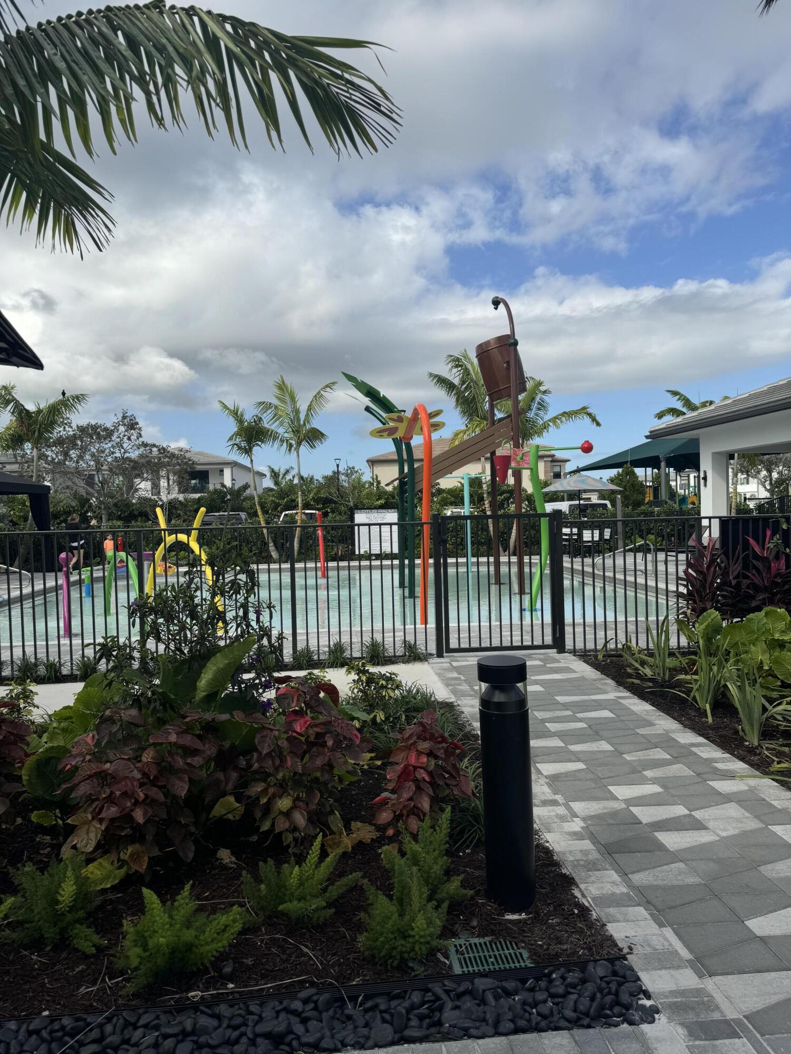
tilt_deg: -2.0
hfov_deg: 56.8
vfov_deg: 71.6
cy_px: 527
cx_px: 396
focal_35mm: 24
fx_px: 731
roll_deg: +1.1
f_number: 1.78
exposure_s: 1/4049
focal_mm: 6.76
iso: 80
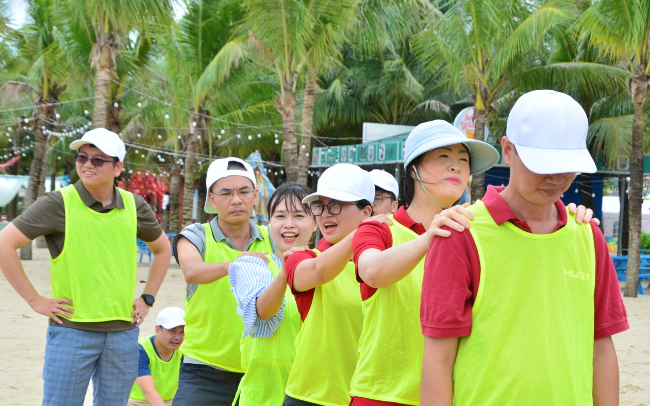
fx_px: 1481
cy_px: 236
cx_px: 386
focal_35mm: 84
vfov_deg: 15.6
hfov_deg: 24.7
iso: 100
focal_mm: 45
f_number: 9
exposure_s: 1/125
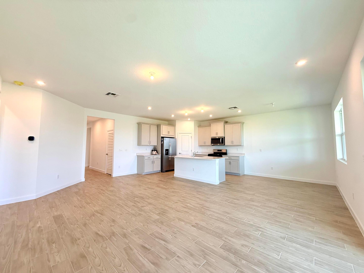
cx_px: 182
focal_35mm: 14
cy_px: 136
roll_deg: +0.1
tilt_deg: +4.3
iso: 80
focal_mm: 2.22
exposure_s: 1/120
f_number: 2.2
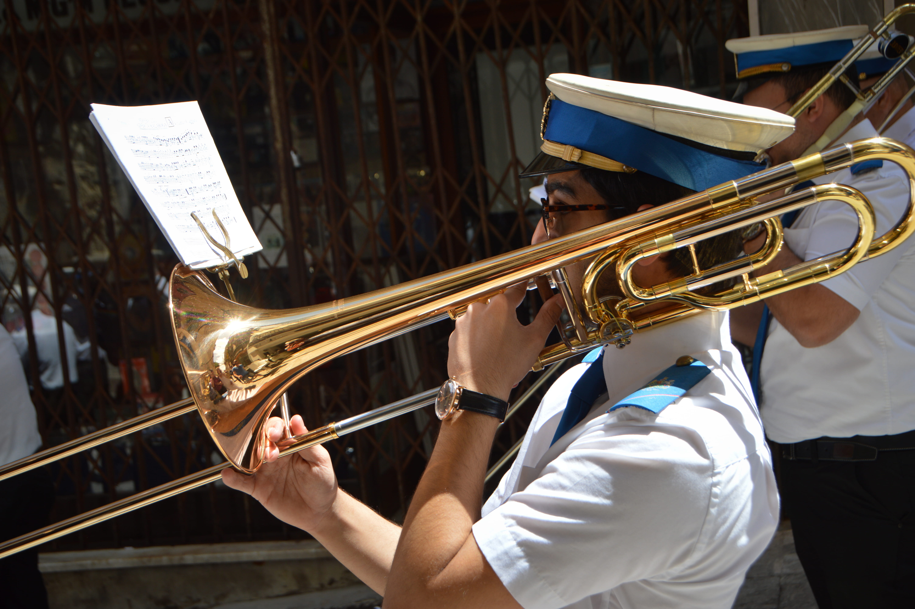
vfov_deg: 25.7
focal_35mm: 52
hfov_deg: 37.9
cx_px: 458
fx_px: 1333
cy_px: 304
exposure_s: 1/200
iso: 100
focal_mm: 35
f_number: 7.1
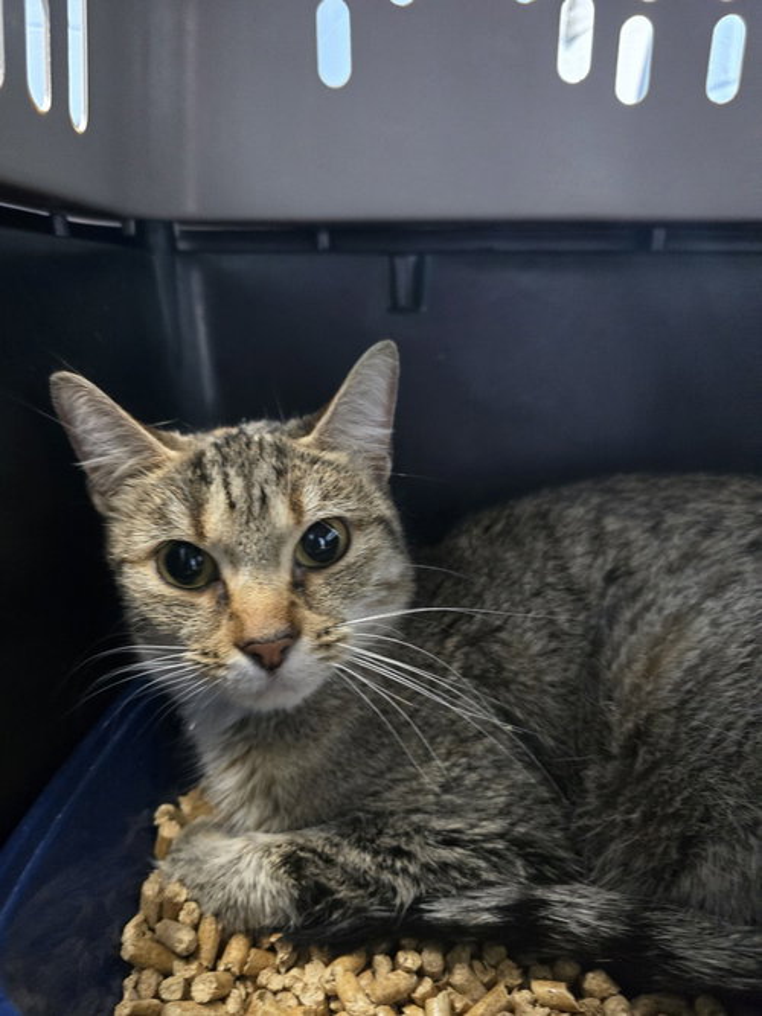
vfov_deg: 73.9
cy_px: 508
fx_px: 675
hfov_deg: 58.9
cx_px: 381
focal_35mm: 23
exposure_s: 1/30
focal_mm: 6.3
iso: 1250
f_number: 1.7
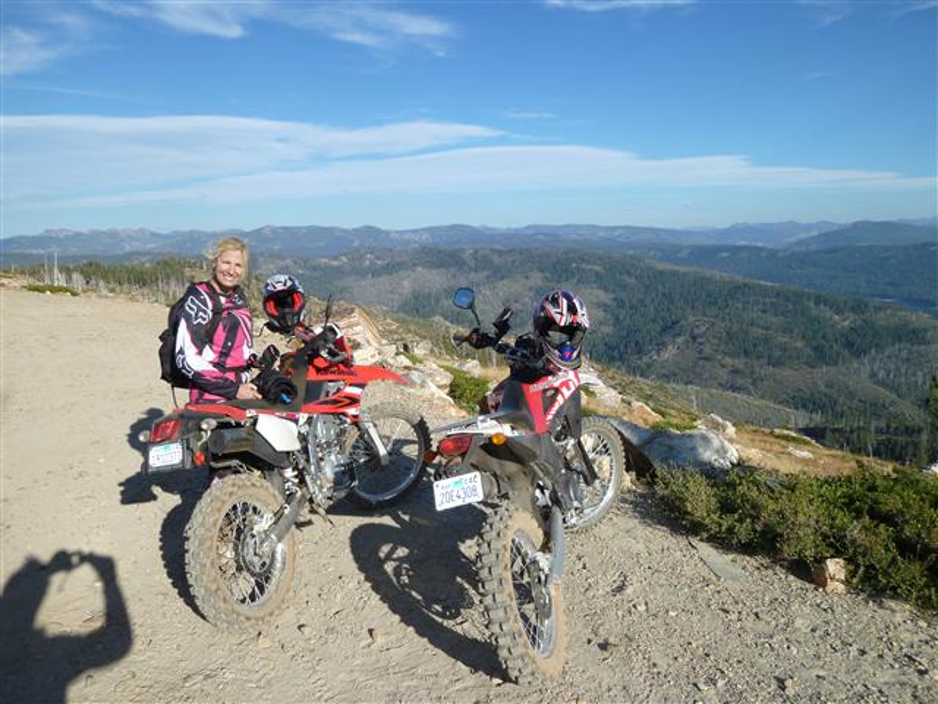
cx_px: 469
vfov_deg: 54.9
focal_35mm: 25
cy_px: 352
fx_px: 677
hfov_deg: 69.4
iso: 100
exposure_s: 1/1300
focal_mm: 4.5
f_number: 3.3
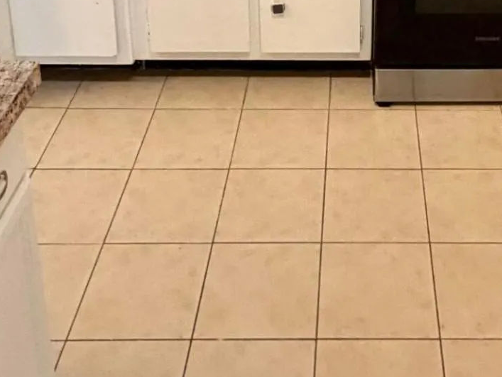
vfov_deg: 21.8
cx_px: 377
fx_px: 827
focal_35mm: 57
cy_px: -175
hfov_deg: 33.1
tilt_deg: -16.6
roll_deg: -1.5
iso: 320
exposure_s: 1/60
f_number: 2.2
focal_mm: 2.22
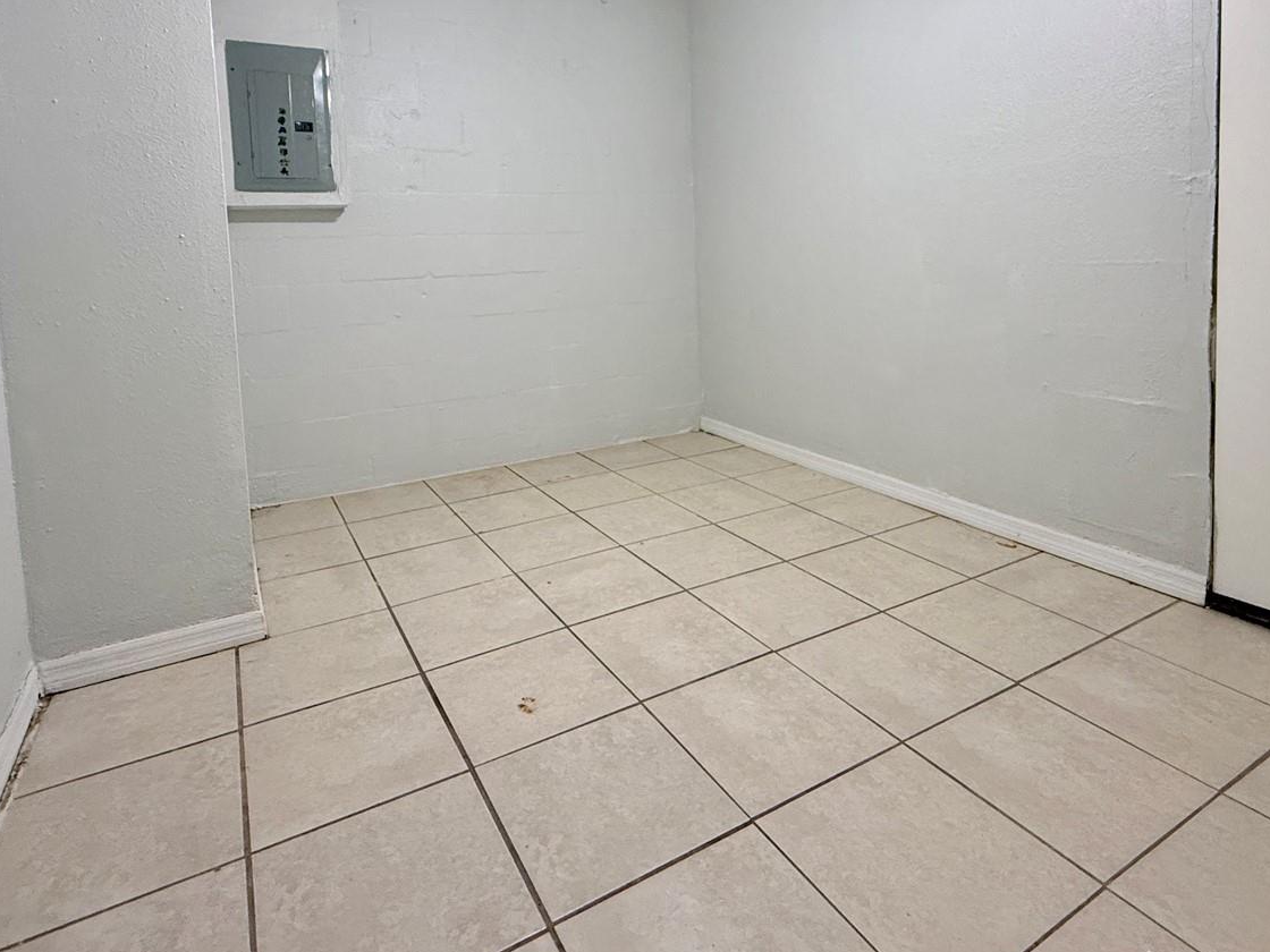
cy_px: 298
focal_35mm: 20
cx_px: 629
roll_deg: +1.5
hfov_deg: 81.7
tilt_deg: -1.3
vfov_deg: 63.8
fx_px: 734
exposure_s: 1/120
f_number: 2.2
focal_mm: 2.22
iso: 320
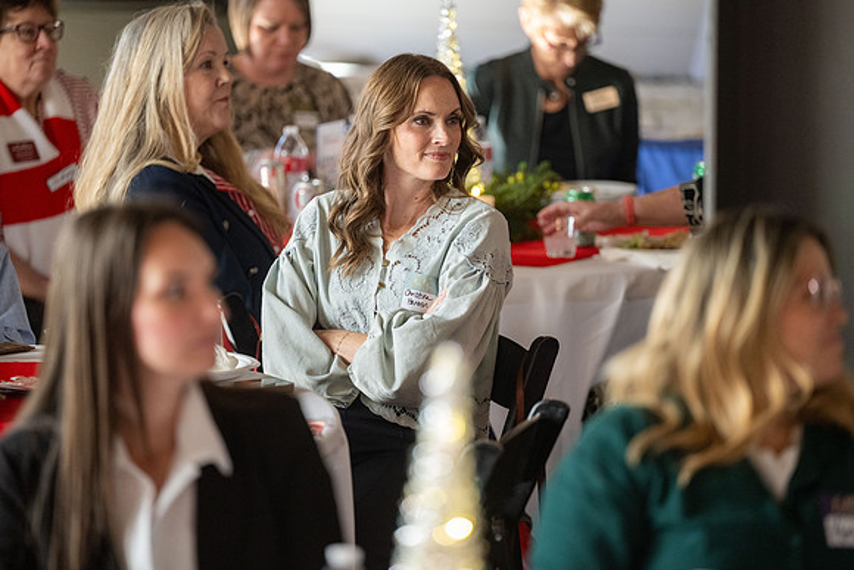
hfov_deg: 11.4
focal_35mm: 180
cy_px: 285
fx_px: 4271
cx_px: 427
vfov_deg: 7.6
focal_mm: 180
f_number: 2.8
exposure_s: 1/500
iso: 3200
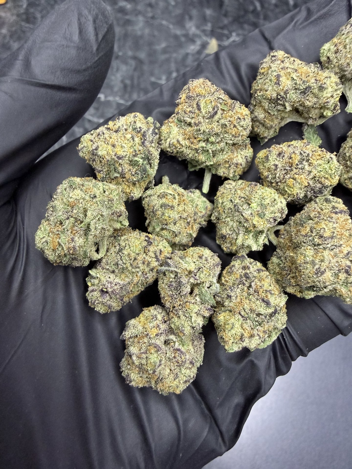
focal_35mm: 24
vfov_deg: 71.6
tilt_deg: -69.3
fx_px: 325
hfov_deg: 56.8
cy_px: 234
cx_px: 176
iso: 320
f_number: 2.2
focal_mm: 2.22
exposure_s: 1/83
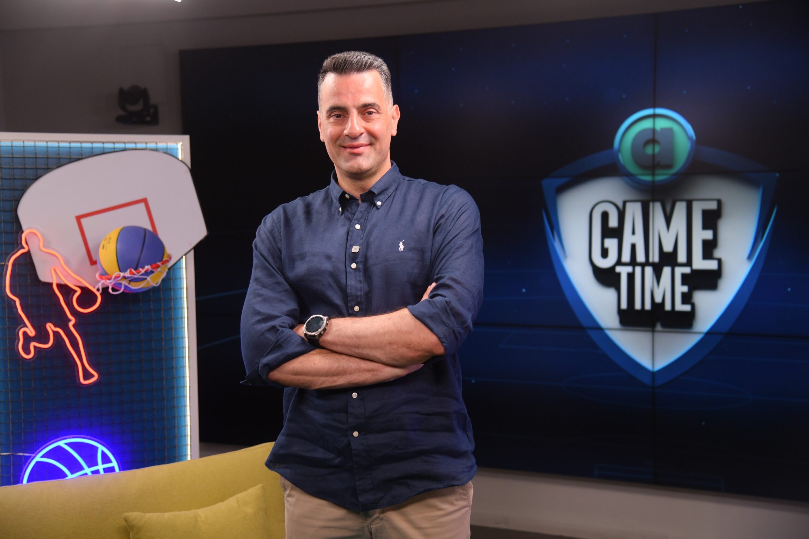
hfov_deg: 39.6
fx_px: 1124
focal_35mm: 50
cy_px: 270
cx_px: 404
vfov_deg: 27.0
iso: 800
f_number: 4
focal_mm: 50
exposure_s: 1/320
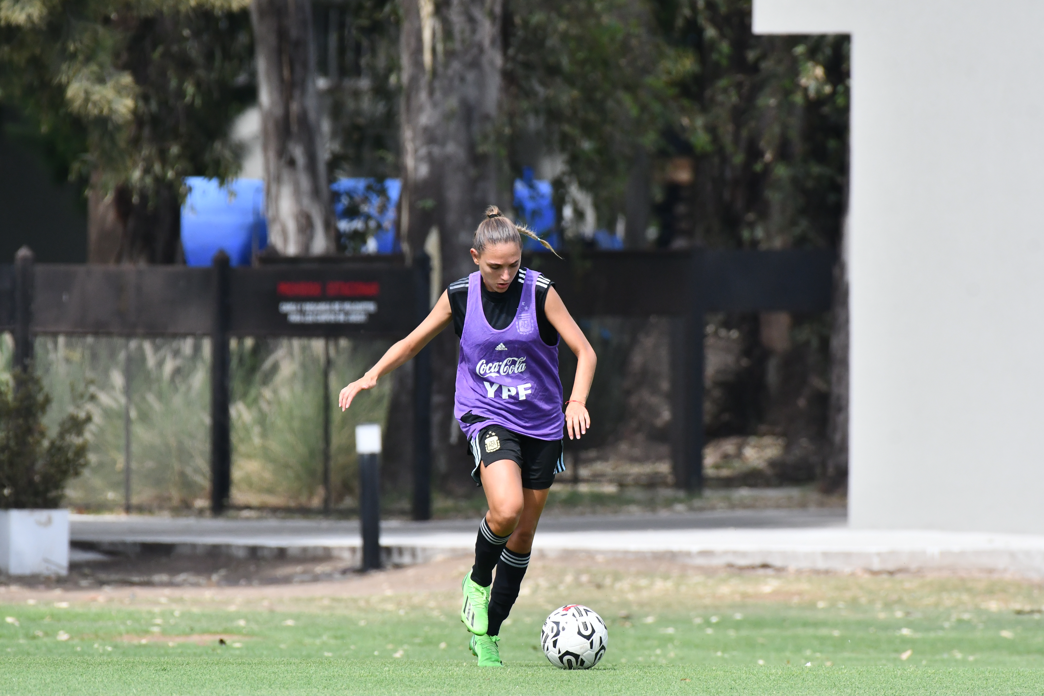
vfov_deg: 1.8
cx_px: 522
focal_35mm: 750
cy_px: 348
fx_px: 21748
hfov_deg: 2.7
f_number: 7.1
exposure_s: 1/3200
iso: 1250
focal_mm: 500
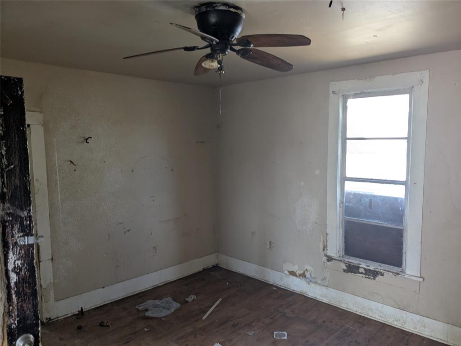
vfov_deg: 51.4
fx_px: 360
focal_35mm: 27
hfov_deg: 65.3
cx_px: 230
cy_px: 173
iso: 53
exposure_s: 1/120
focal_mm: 4.38
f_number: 1.73
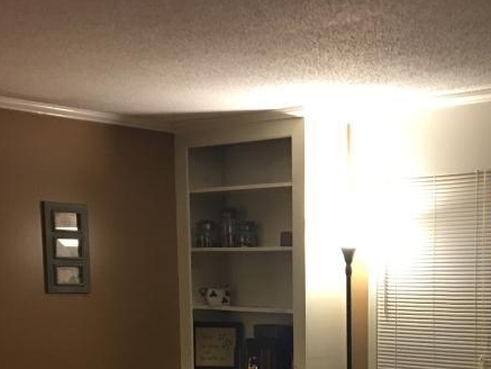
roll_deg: -1.3
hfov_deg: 27.1
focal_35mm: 68
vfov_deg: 20.6
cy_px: 408
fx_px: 965
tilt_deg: -4.8
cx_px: 482
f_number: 2.2
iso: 64
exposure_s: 1/4
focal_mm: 4.15
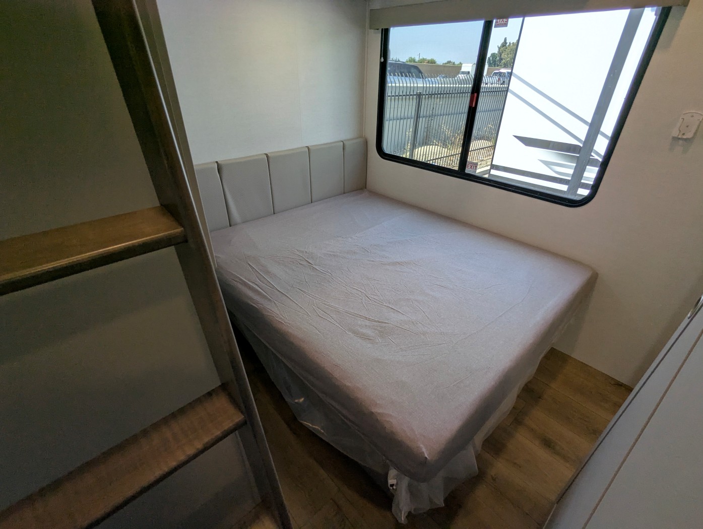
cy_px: 264
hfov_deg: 94.4
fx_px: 325
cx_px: 352
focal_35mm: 16
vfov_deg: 78.2
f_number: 2.2
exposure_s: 1/182
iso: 68
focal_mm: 2.35
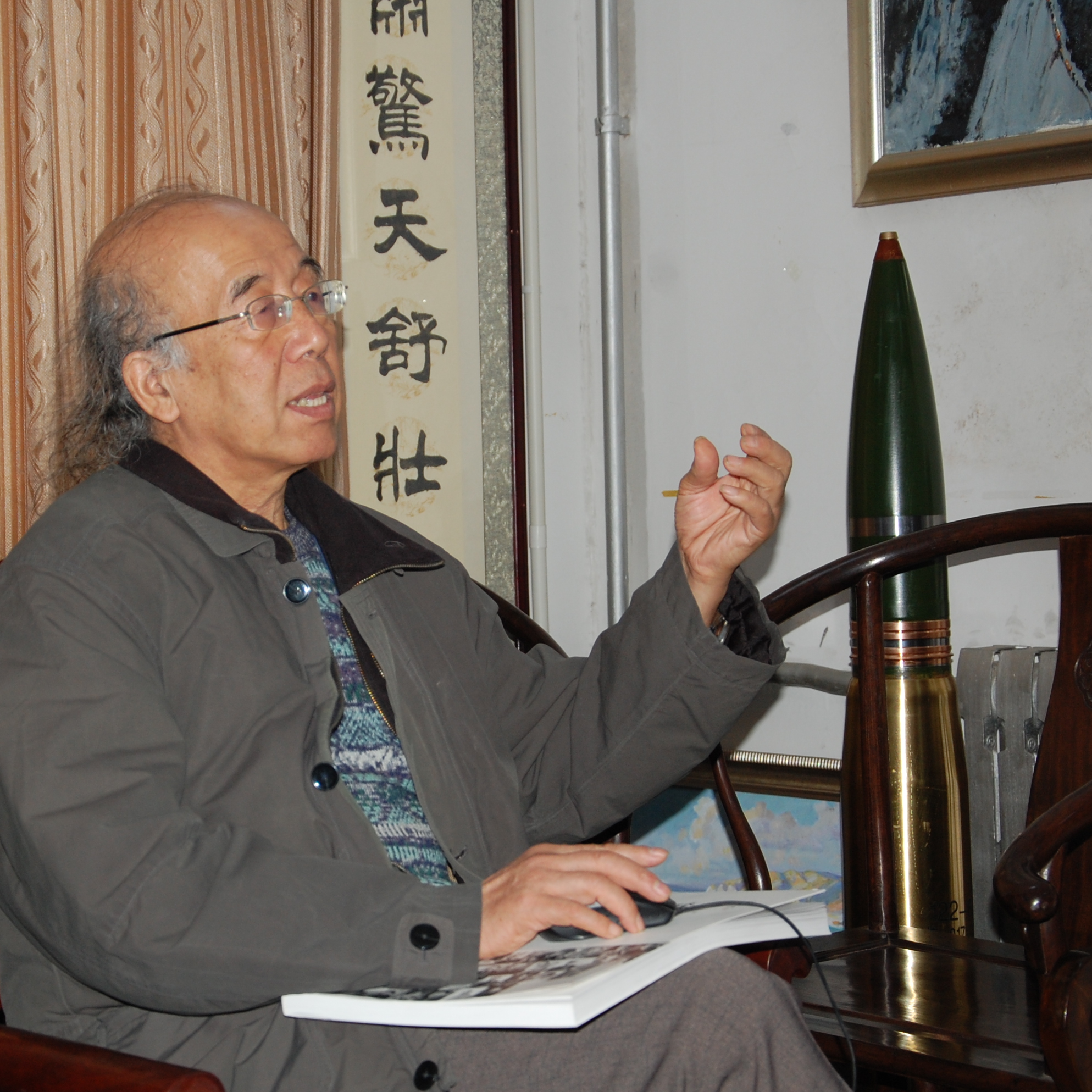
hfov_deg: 21.3
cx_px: 378
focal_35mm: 81
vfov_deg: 21.4
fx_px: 2891
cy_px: 545
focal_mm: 42
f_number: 4.8
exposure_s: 1/60
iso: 400
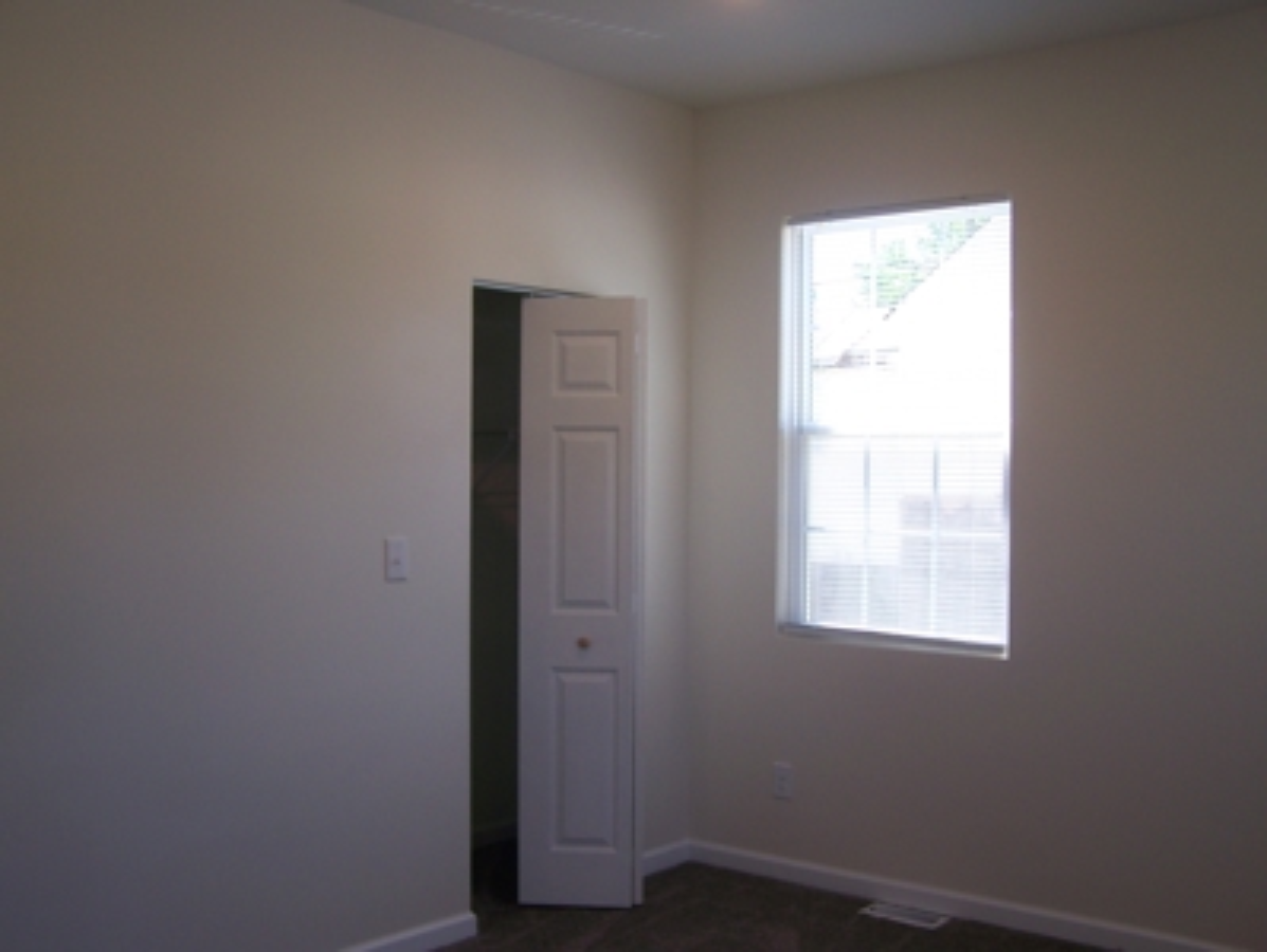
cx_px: 634
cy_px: 476
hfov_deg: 48.9
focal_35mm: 38
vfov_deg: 37.8
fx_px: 1392
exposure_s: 1/60
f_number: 2.8
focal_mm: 6.3
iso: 80
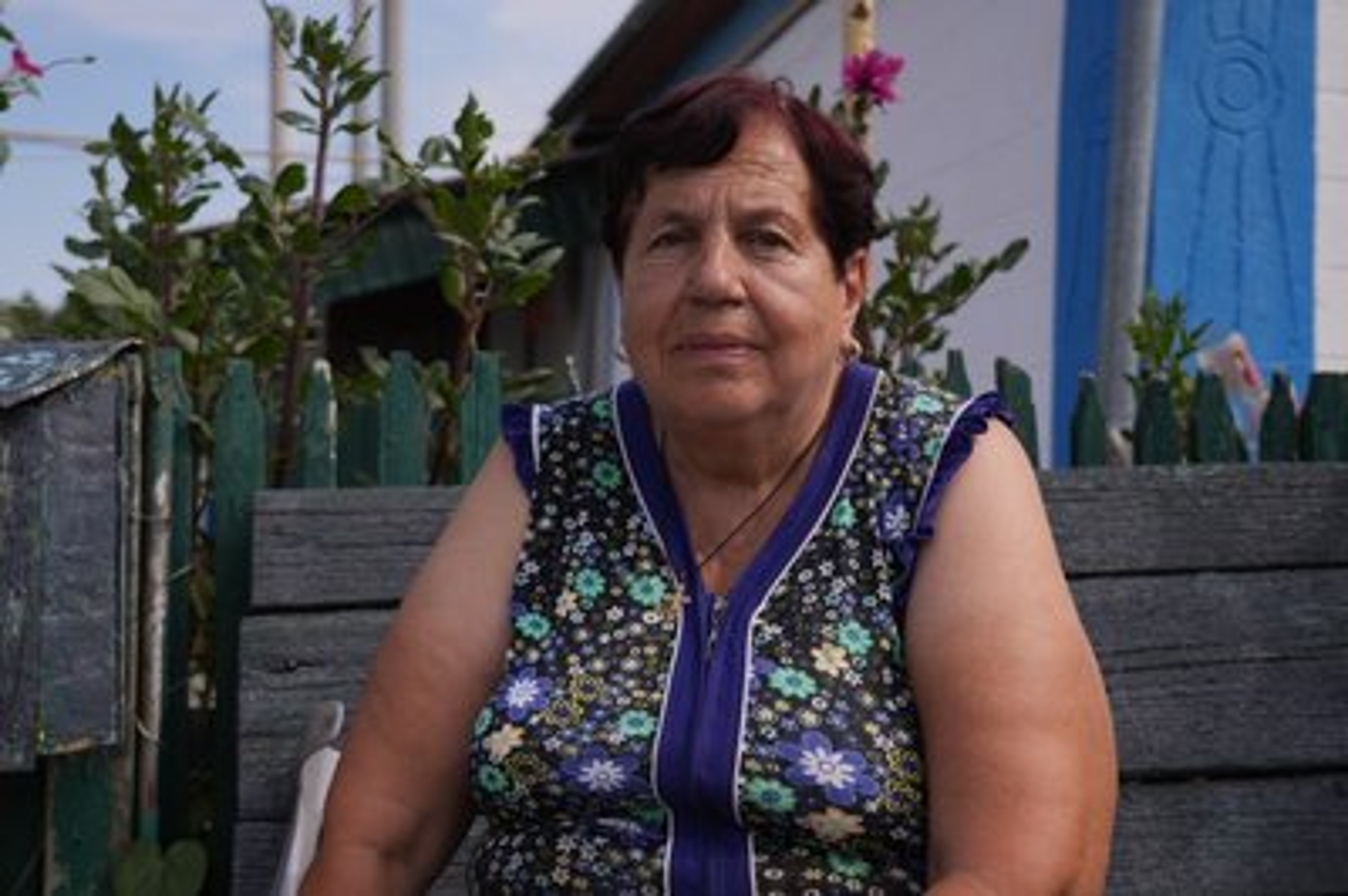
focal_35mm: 43
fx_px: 1609
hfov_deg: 45.5
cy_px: 448
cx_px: 674
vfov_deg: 31.1
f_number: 4
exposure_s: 1/5000
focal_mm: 29
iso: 250
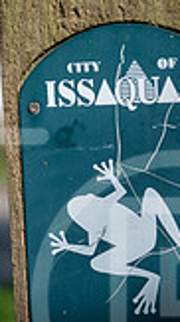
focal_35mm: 203
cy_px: 243
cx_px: 170
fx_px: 1732
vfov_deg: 10.6
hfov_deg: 5.9
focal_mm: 70
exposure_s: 1/1600
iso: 100
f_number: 3.2
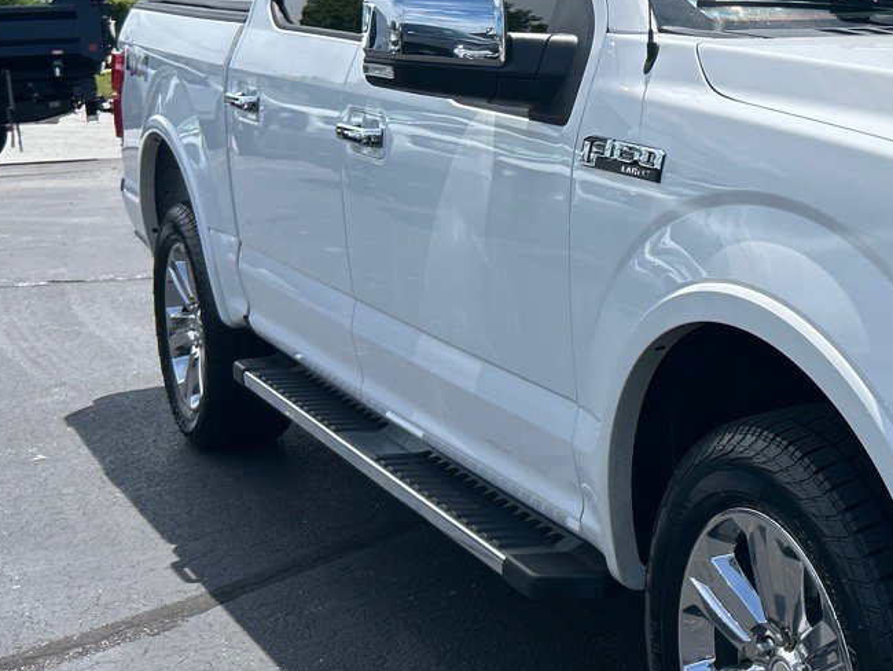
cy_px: 235
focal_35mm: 64
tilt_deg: -6.6
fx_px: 1652
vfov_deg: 22.9
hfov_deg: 27.2
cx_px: 1035
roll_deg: -0.9
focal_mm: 5.7
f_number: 1.5
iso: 50
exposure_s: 1/6211
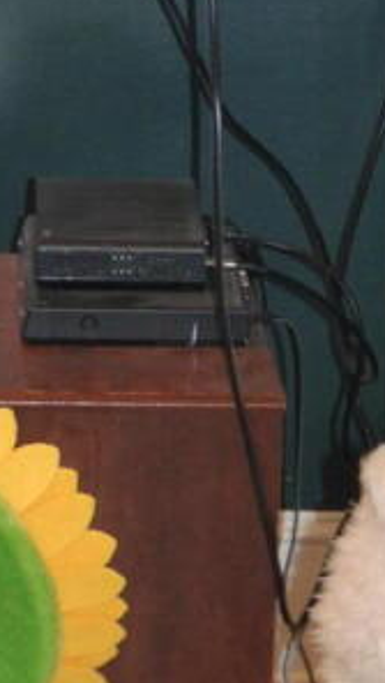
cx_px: -212
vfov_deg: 9.2
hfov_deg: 5.2
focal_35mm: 233
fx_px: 4219
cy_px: 189
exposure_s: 1/30
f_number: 3.8
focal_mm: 22
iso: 220
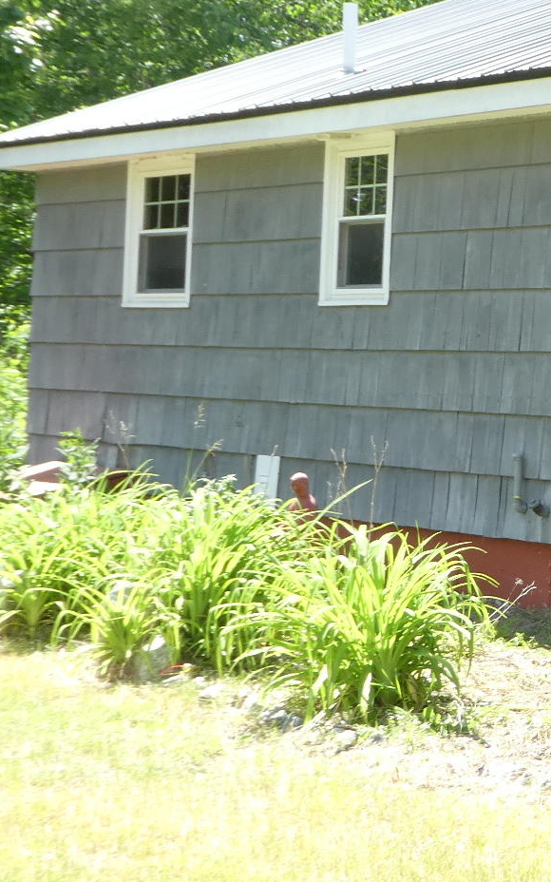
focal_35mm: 85
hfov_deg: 13.9
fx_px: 2042
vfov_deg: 24.3
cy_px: 379
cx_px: 945
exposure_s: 1/125
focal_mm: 5.4
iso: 80
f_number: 4
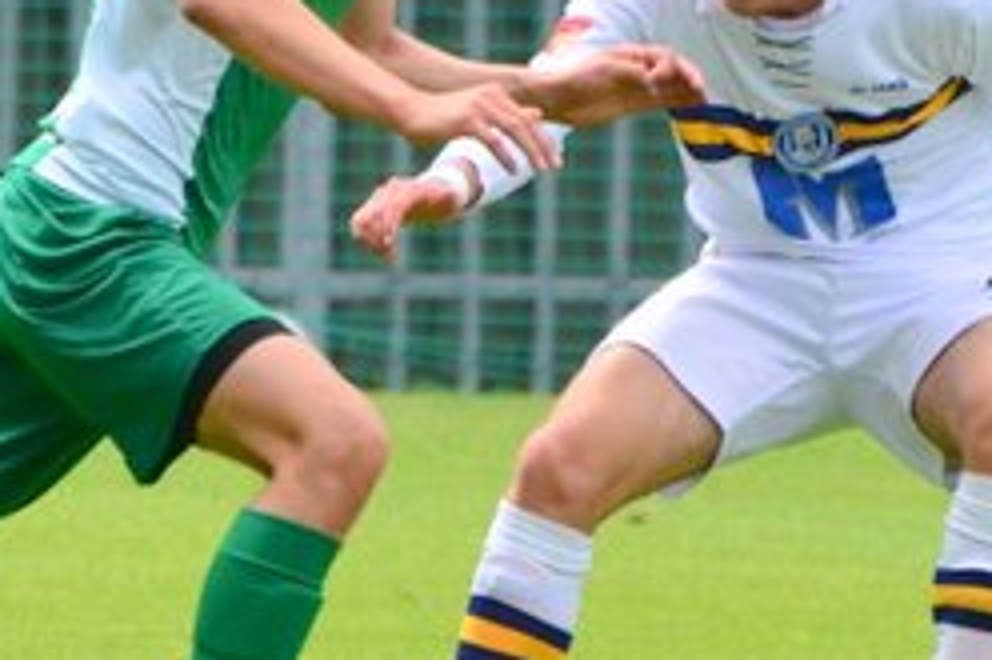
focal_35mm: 1630
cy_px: 368
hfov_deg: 1.3
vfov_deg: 0.8
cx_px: 408
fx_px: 44884
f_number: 6.3
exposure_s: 1/2500
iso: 1000
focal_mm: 300
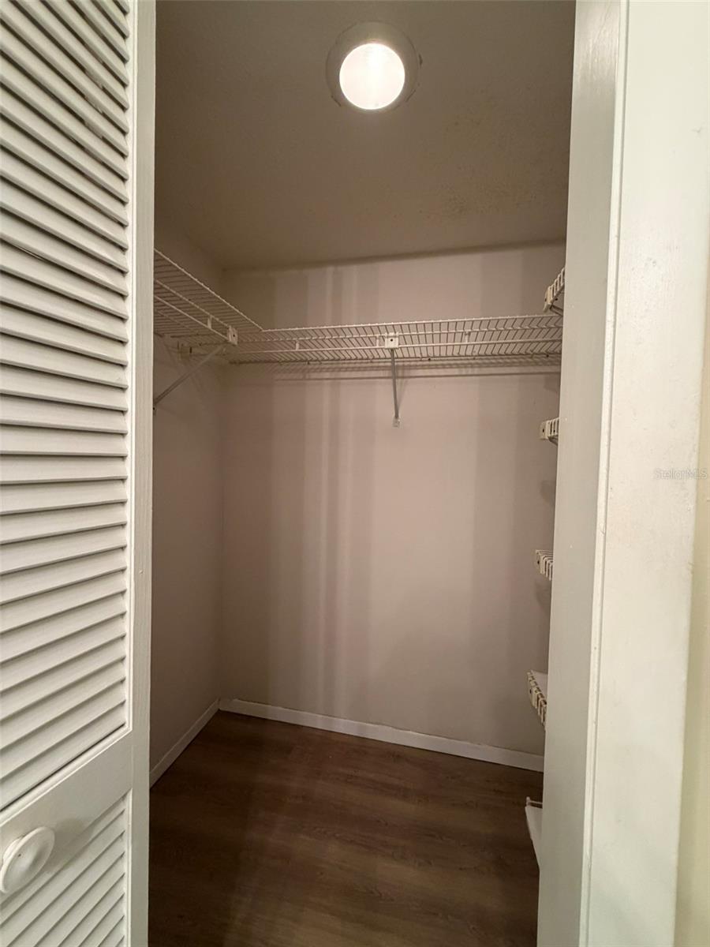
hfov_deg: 85.7
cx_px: 355
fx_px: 383
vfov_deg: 102.1
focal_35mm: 14
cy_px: 474
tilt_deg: -1.4
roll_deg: -2.0
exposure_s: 1/60
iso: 400
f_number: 2.2
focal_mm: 2.22
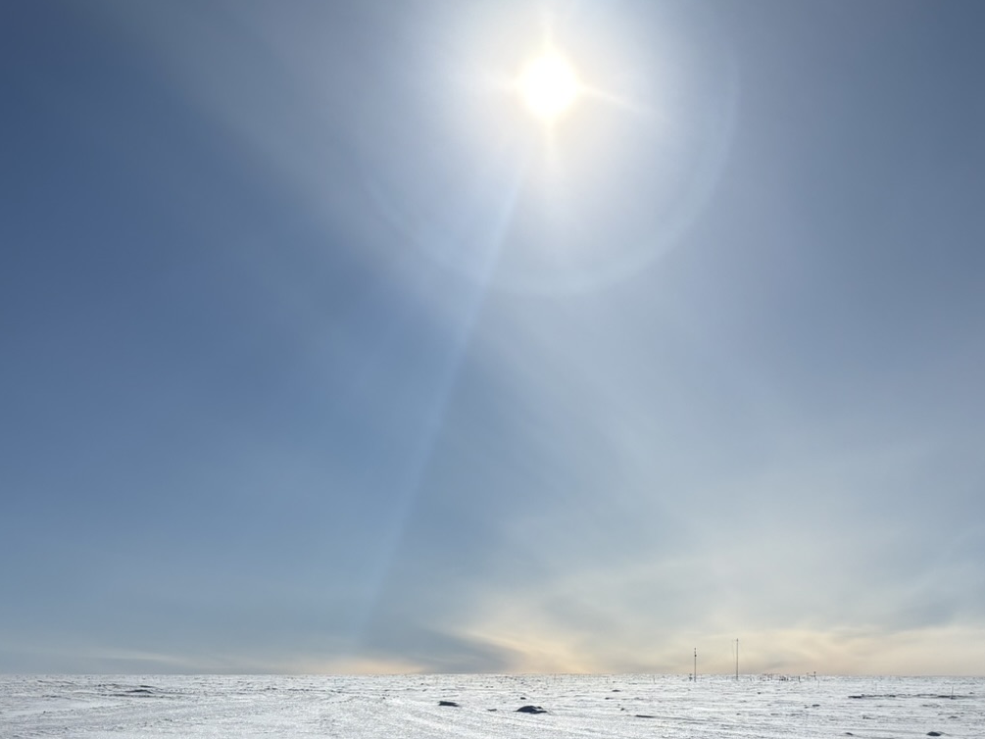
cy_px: 450
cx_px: 655
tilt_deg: +8.0
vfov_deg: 27.5
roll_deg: -0.2
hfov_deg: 35.8
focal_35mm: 53
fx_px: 1508
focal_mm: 5.96
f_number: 1.6
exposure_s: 1/18868
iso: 40
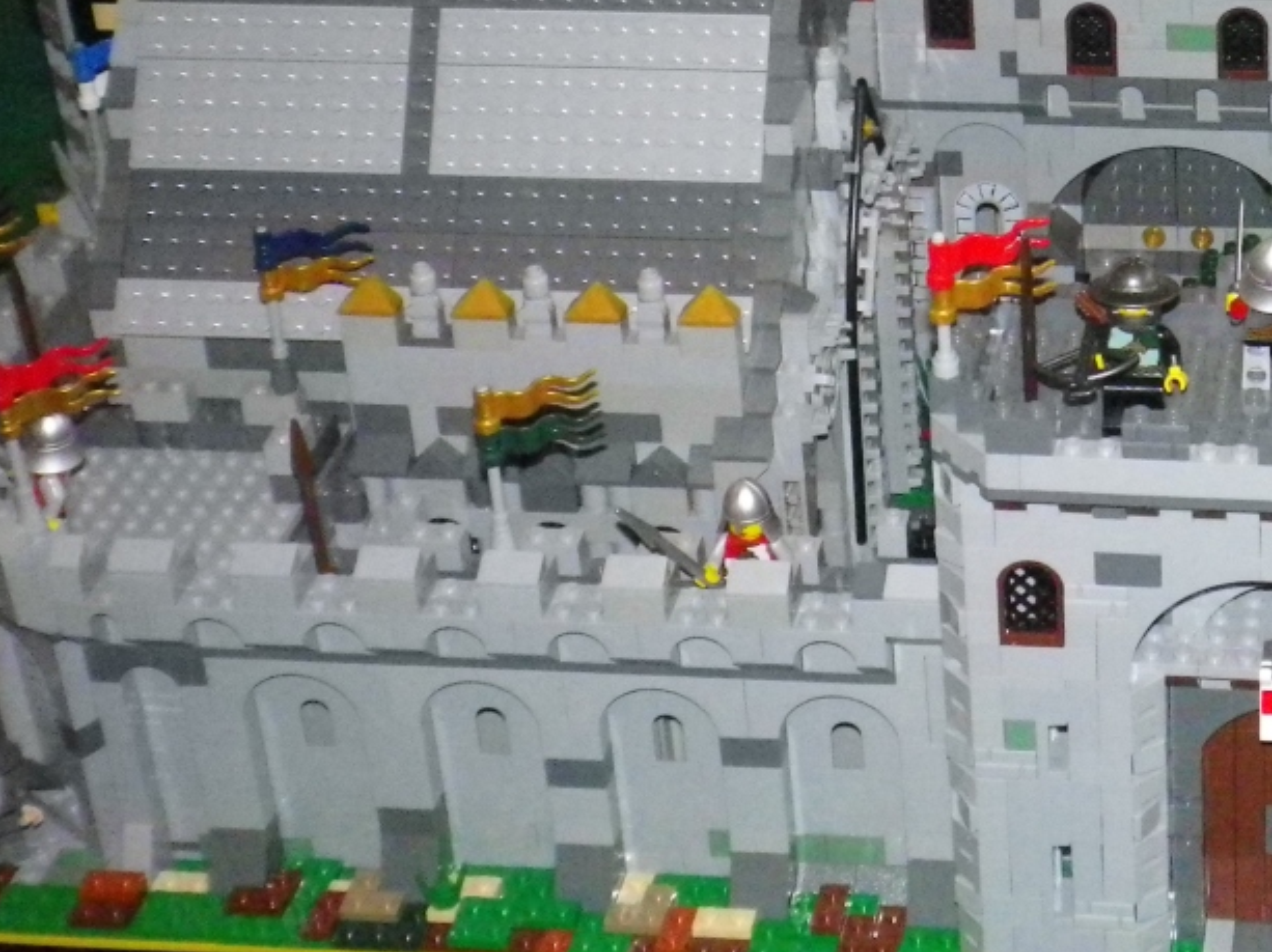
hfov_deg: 23.3
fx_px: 2938
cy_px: 10
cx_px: 1299
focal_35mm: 80
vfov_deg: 18.0
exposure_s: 1/50
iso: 800
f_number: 3.9
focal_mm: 6.36
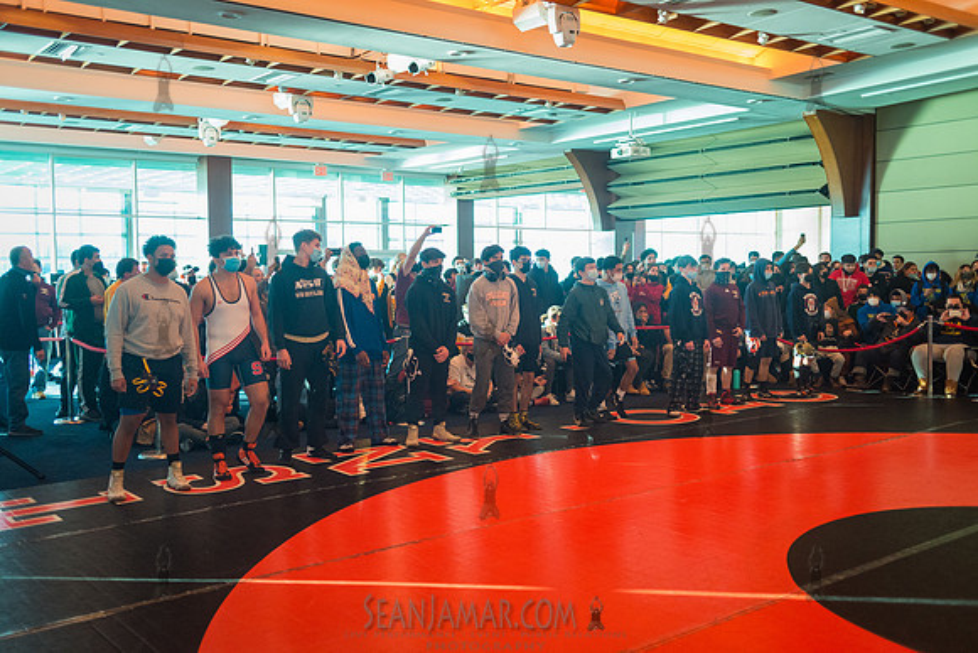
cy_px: 326
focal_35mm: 35
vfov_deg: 37.9
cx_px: 489
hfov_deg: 54.4
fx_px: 951
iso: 3200
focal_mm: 35
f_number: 2.8
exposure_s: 1/400
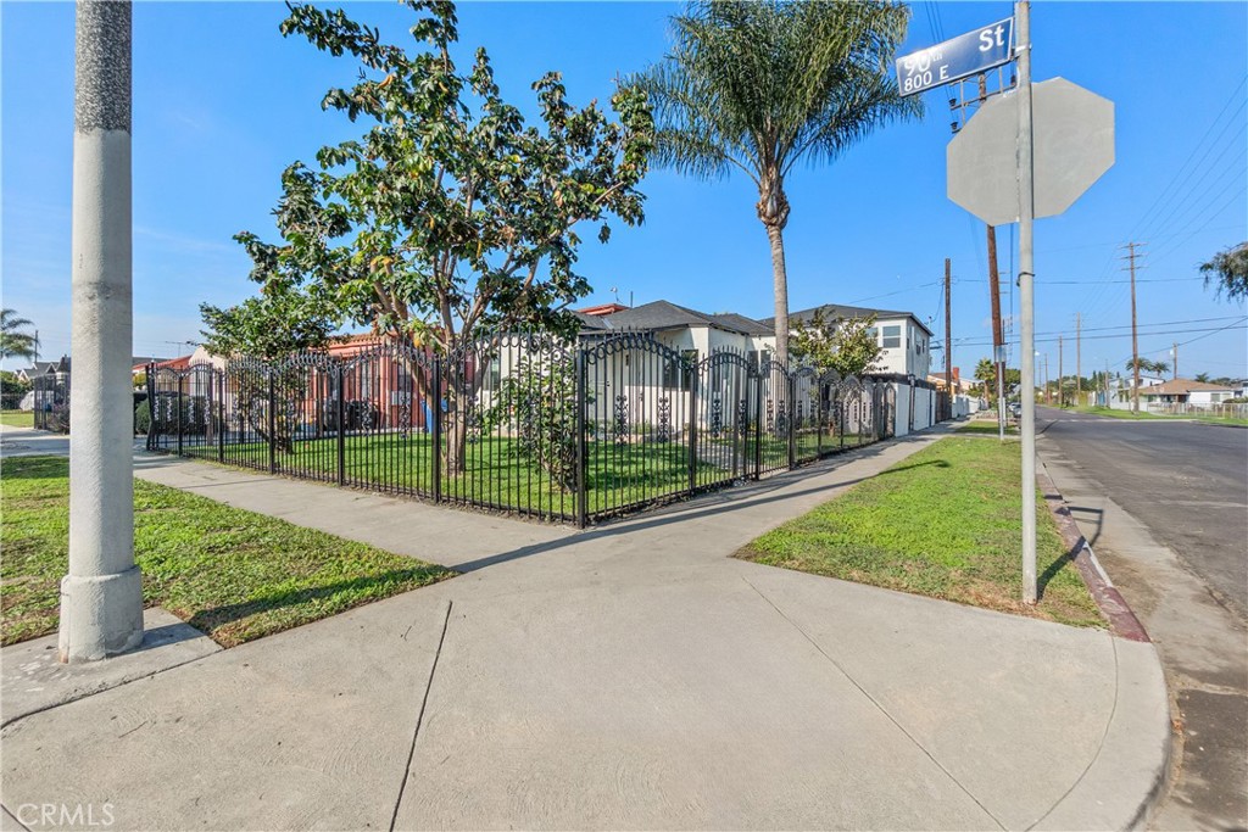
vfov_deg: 77.3
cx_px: 624
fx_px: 520
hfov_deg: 100.4
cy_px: 416
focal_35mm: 15
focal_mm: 10
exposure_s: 1/1250
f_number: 8
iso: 400
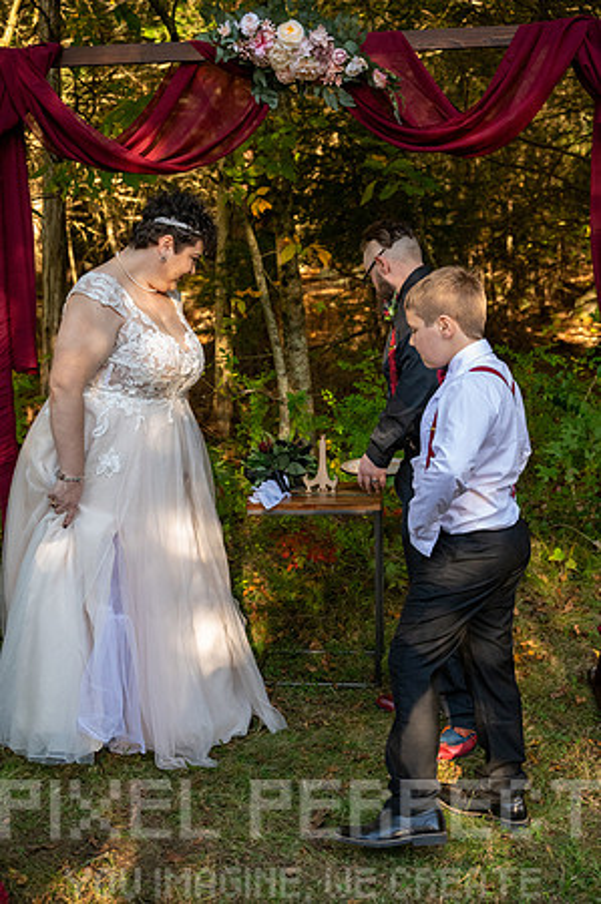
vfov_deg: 43.6
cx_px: 300
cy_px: 452
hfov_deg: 29.8
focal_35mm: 45
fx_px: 1129
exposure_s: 1/2500
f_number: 4
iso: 6400
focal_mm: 45
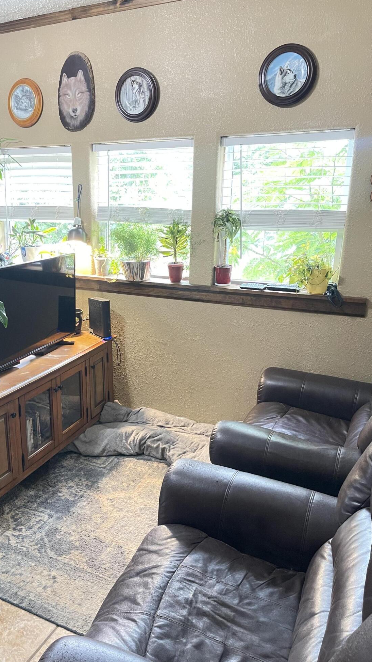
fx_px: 491
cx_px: 134
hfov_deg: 41.1
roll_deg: +0.3
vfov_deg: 67.9
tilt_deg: -14.7
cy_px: 336
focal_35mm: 28
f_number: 1.6
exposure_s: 1/30
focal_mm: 5.1
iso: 500
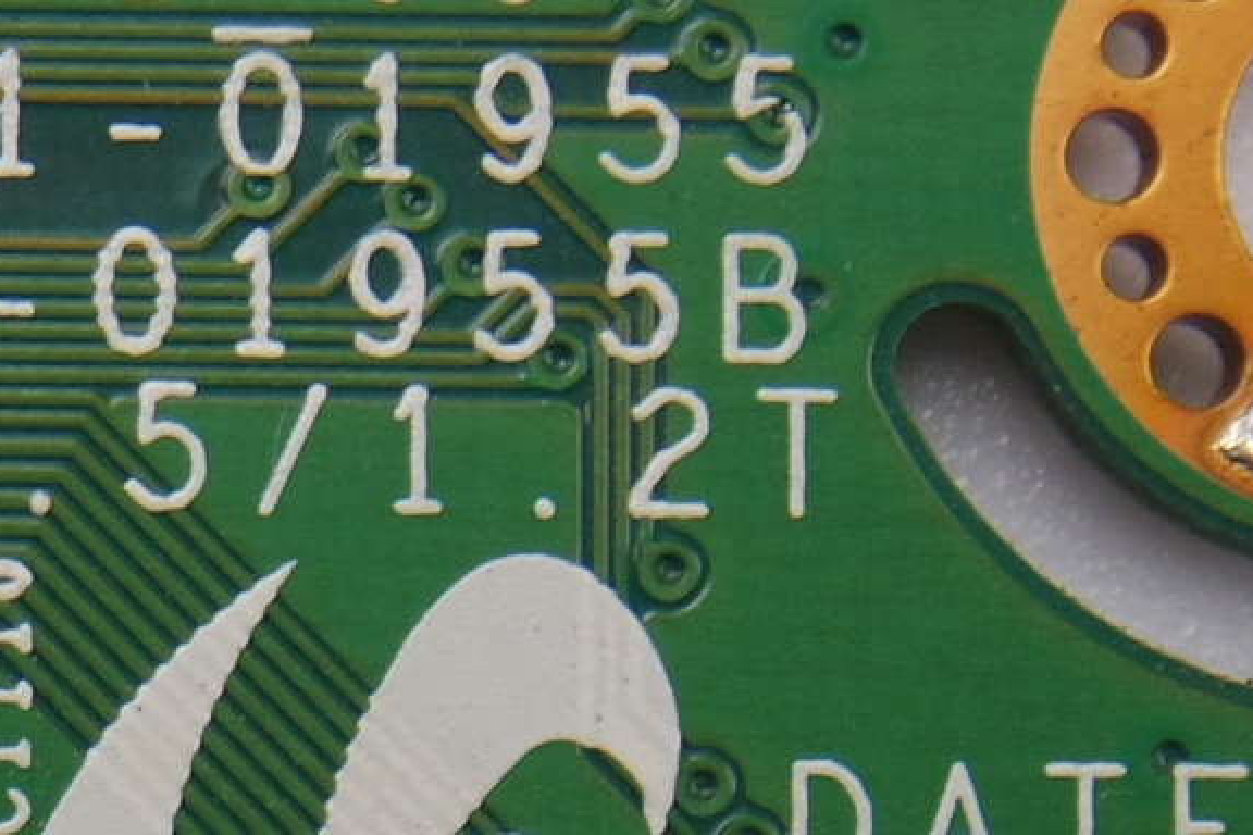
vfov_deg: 5.5
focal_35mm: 248
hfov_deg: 8.1
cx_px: -677
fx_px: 8631
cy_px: 644
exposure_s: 1/80
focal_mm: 18
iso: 160
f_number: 4.5
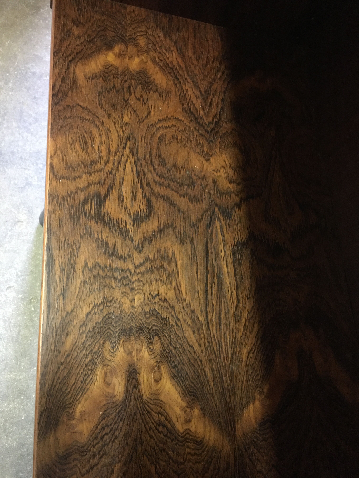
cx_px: 180
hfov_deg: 48.2
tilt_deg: -60.7
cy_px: 239
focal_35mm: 29
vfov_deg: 61.7
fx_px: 401
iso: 160
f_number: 2.2
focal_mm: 4.15
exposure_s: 1/8
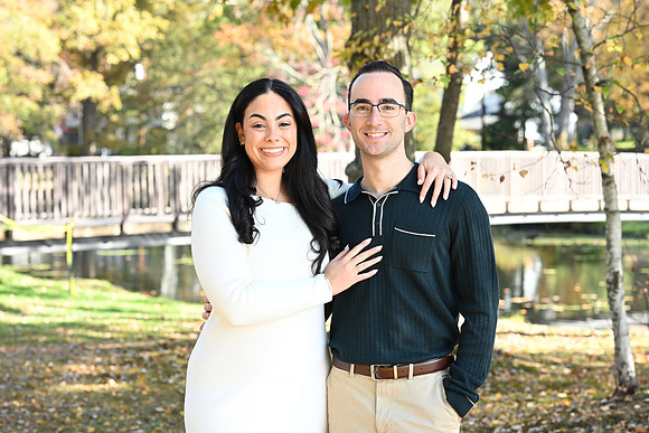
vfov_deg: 16.1
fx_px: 1533
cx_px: 324
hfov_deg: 23.9
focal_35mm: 85
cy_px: 216
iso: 320
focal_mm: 85
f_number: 5.6
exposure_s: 1/160
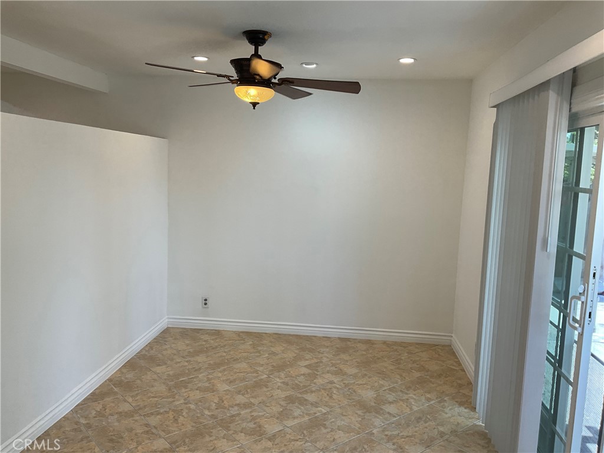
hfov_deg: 61.7
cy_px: 226
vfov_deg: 48.2
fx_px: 506
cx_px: 302
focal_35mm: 29
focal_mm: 3
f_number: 1.8
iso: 32
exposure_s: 1/120
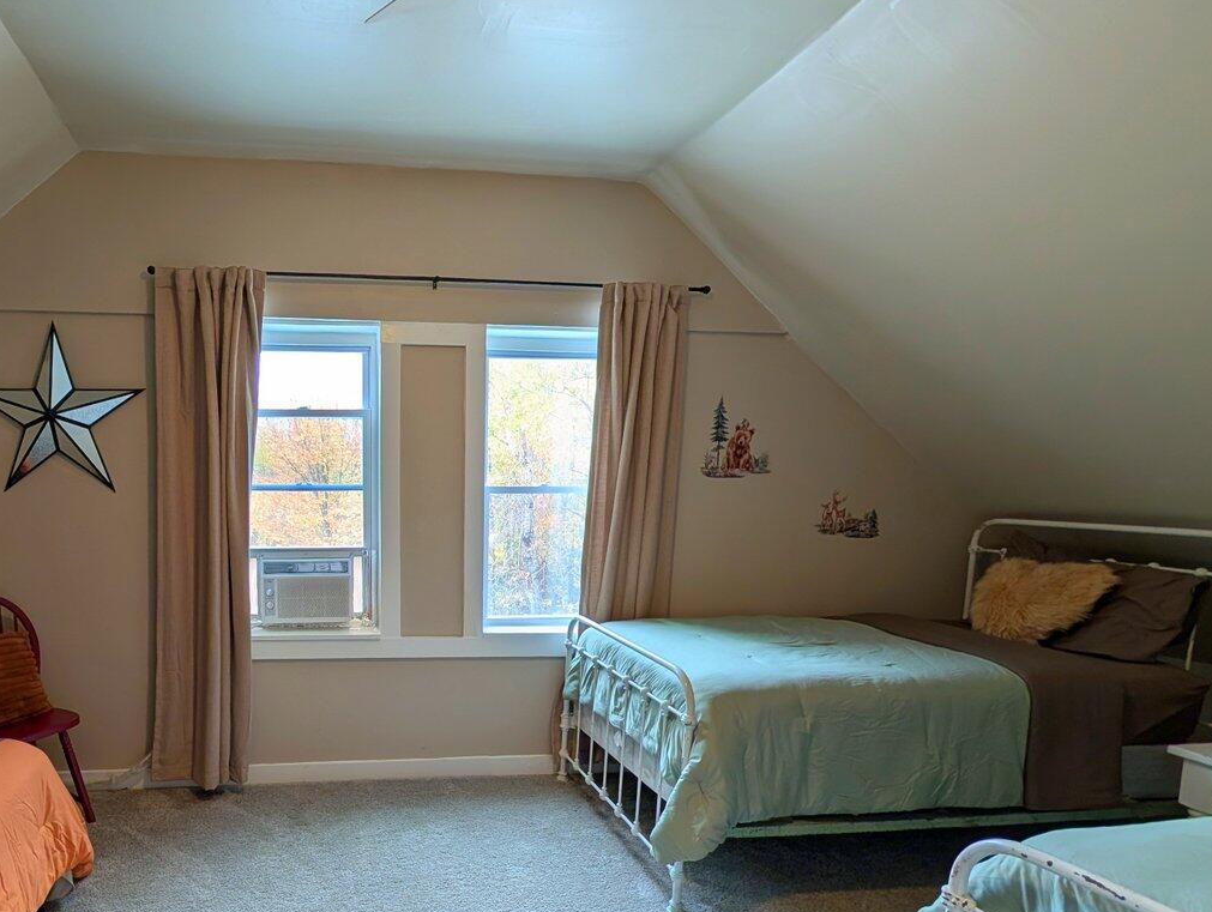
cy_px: 585
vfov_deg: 67.4
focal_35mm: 19
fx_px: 666
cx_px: 357
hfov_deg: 80.3
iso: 75
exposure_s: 1/60
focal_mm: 2.02
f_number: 1.7
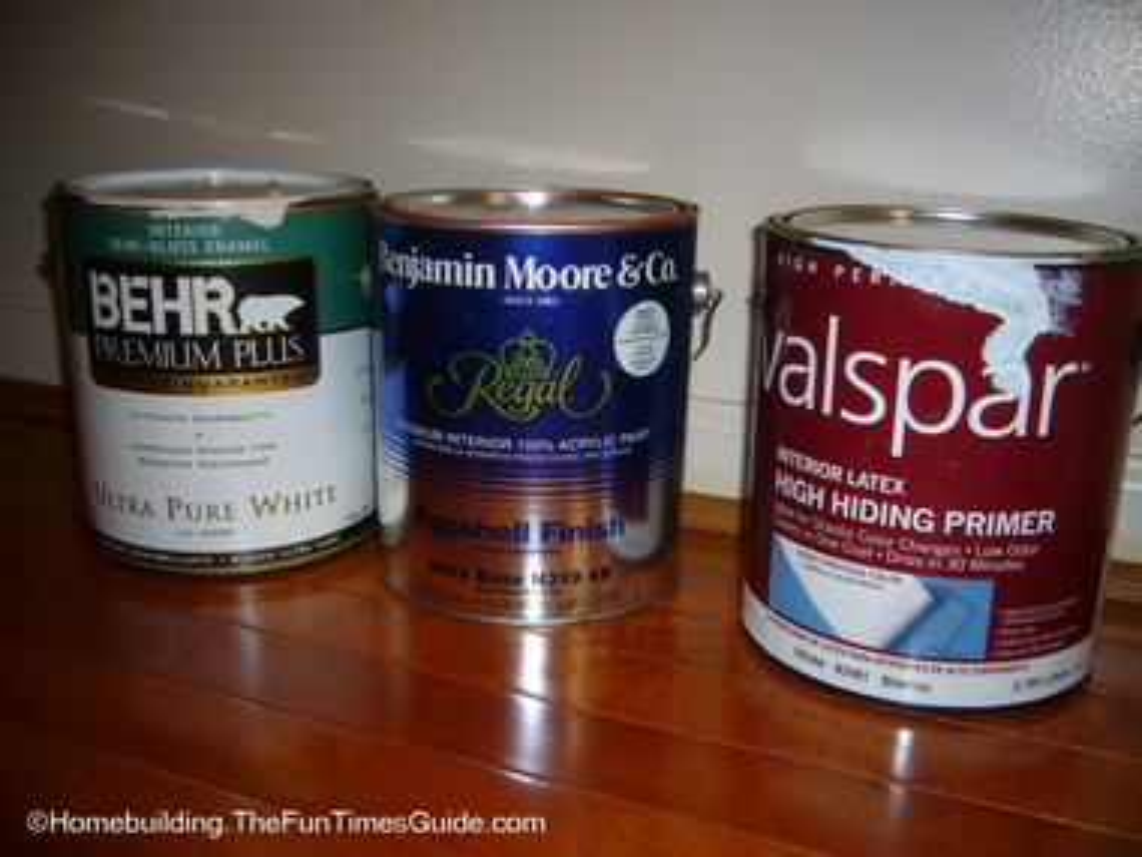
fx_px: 1155
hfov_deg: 52.6
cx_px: 571
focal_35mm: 35
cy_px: 428
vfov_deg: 40.7
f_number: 2.8
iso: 100
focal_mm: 5.8
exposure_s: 1/60
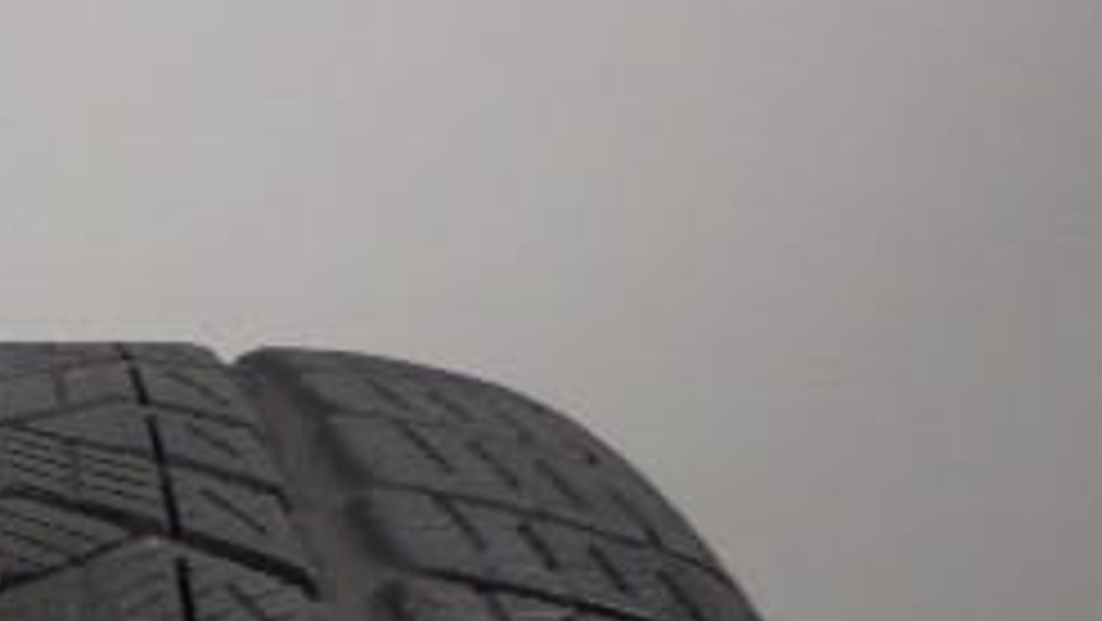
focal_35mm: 74
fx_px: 2163
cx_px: -94
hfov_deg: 26.4
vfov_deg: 16.3
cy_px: 387
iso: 100
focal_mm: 4.6
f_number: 3.5
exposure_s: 1/30
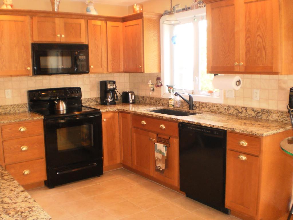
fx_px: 305
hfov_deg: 51.4
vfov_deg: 39.7
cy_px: 110
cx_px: 146
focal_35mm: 36
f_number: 3.1
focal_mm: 6.3
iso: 250
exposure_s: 1/30
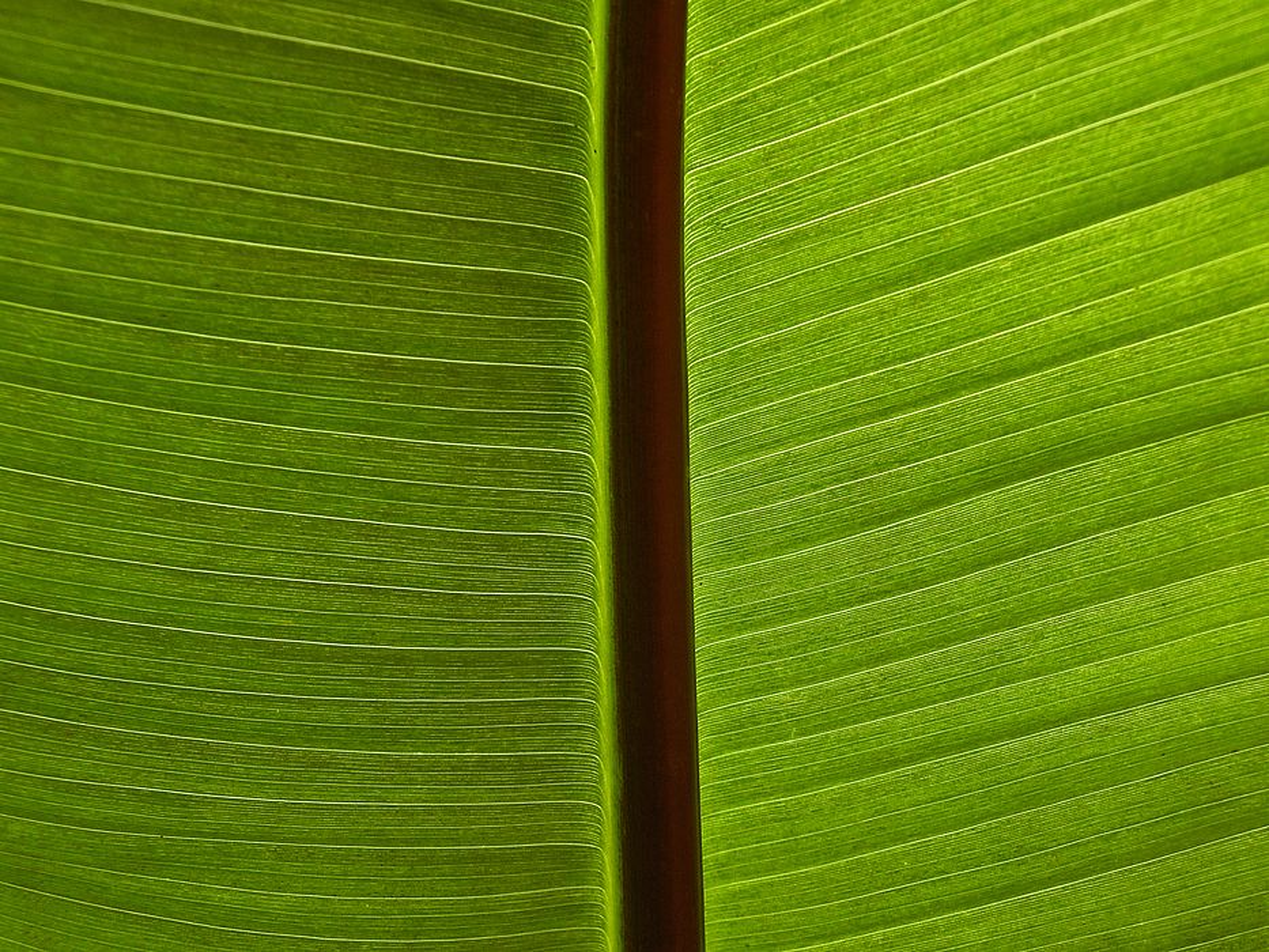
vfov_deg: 36.0
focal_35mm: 40
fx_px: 1467
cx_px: 634
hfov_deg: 46.8
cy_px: 476
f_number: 3.6
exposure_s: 1/81
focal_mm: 8.5
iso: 64
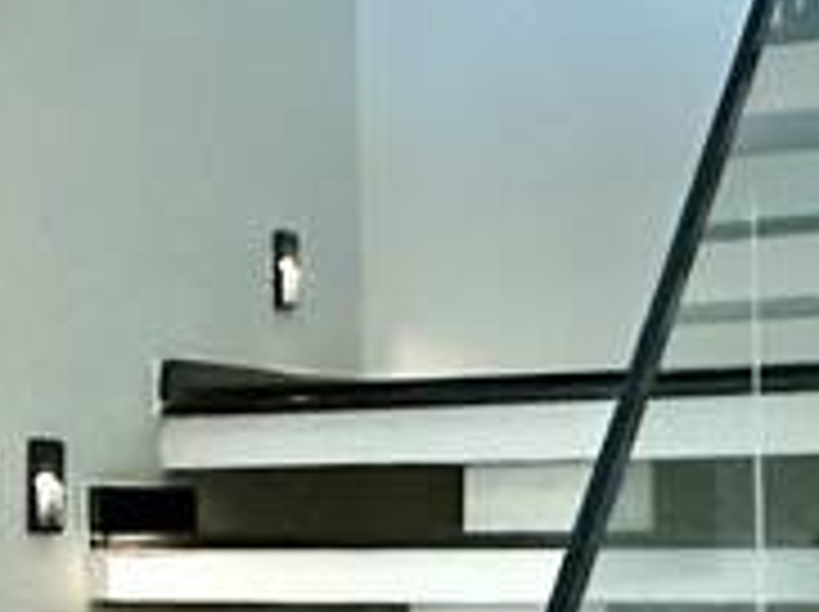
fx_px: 2623
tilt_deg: +0.2
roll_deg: -0.1
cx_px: -652
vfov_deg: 13.2
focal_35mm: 111
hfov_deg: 15.3
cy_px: 522
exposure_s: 1/60
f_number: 2.2
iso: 500
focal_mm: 2.22
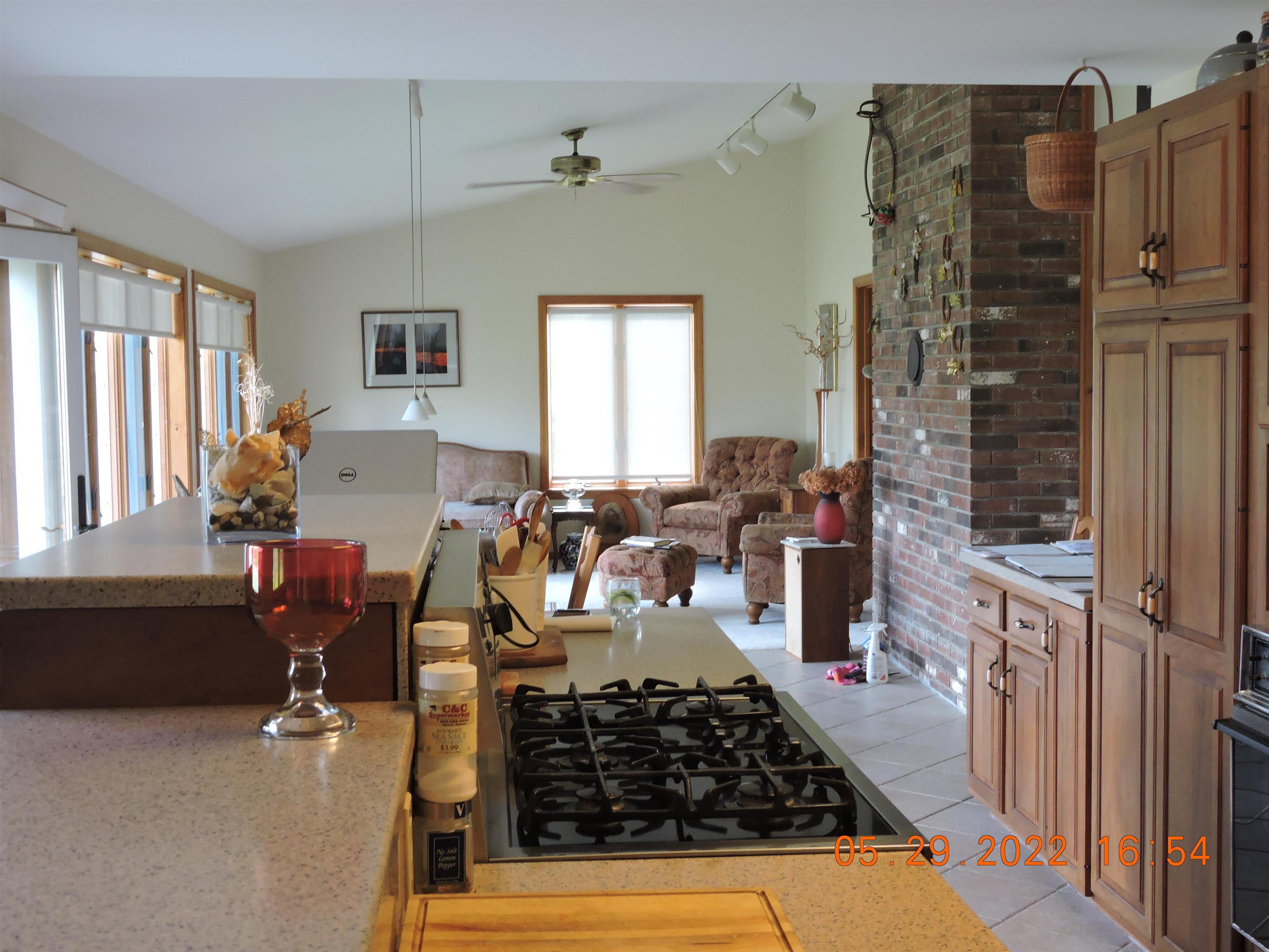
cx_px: 634
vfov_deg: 32.2
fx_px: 1650
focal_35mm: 45
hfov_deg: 42.1
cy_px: 476
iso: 400
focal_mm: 8.1
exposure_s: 1/30
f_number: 4
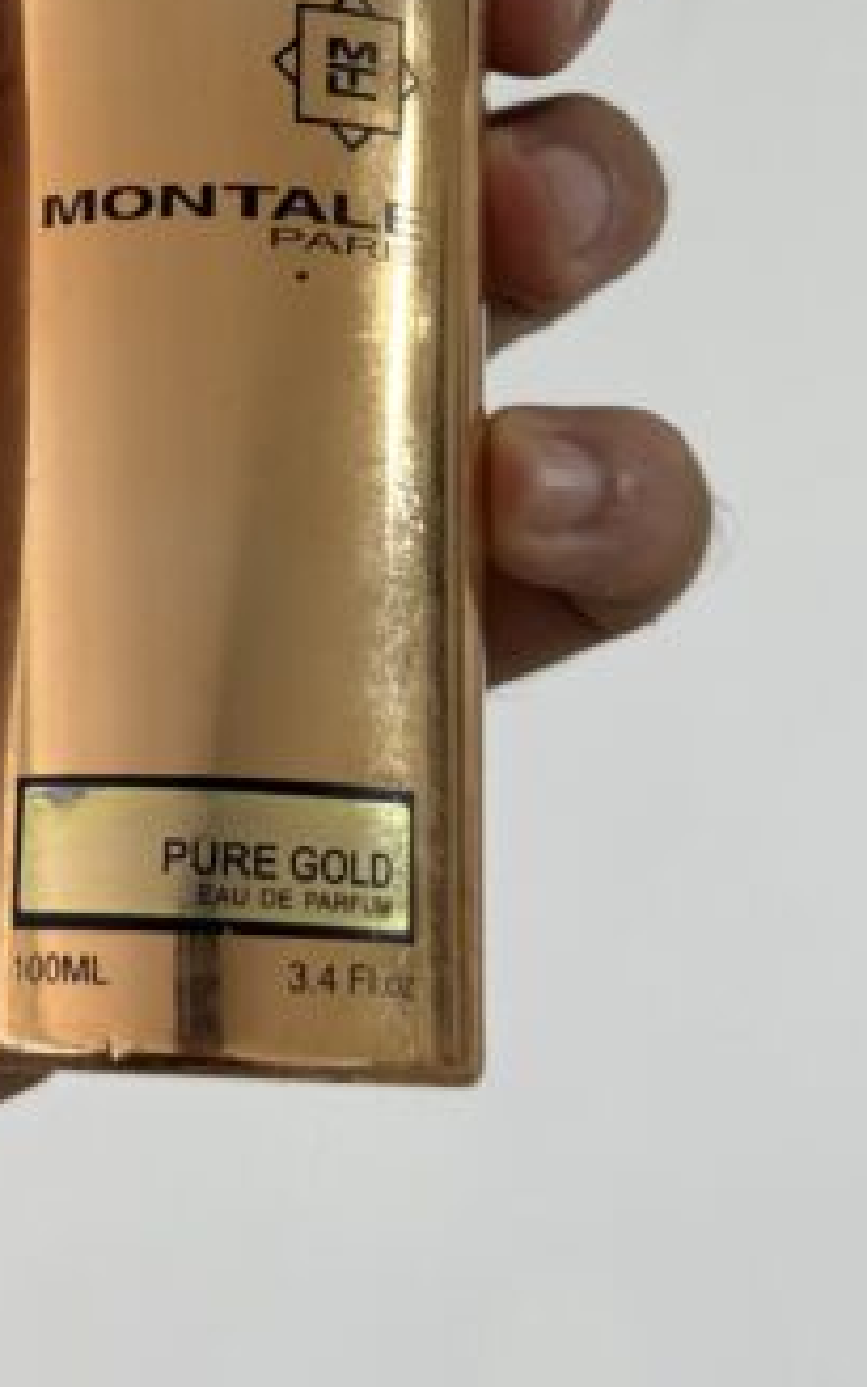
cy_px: 269
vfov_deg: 23.0
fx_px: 3365
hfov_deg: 14.5
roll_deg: -0.7
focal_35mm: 89
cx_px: 34
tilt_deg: -21.3
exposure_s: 1/50
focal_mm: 6.76
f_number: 1.78
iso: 100
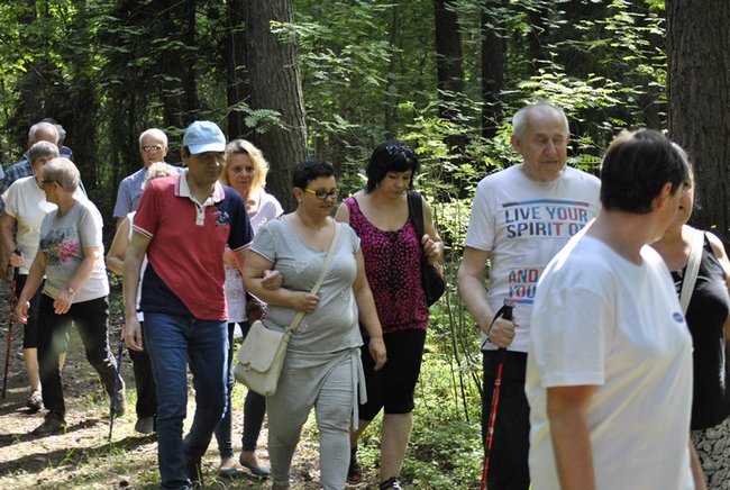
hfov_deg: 24.6
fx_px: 1676
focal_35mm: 82
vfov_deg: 16.6
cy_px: 245
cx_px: 365
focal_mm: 55
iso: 800
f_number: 4
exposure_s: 1/500
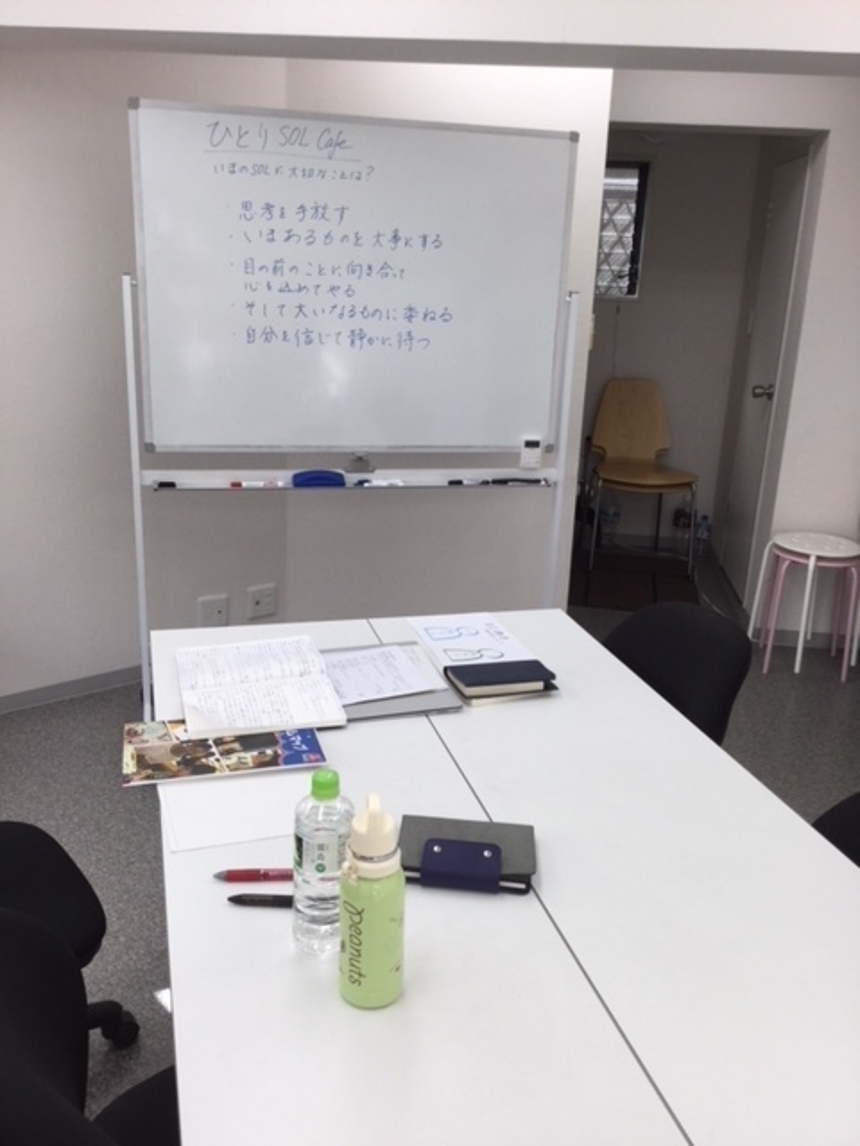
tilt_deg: -16.7
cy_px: 573
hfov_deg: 45.4
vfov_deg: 58.4
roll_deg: -2.4
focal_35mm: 31
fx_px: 1027
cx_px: 430
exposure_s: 1/120
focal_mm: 3.3
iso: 32
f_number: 2.4
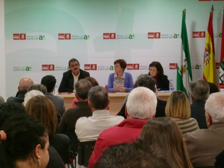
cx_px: 112
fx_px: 725
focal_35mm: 112
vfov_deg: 13.2
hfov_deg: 17.6
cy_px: 84
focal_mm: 18.6
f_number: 5.9
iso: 400
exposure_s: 1/13
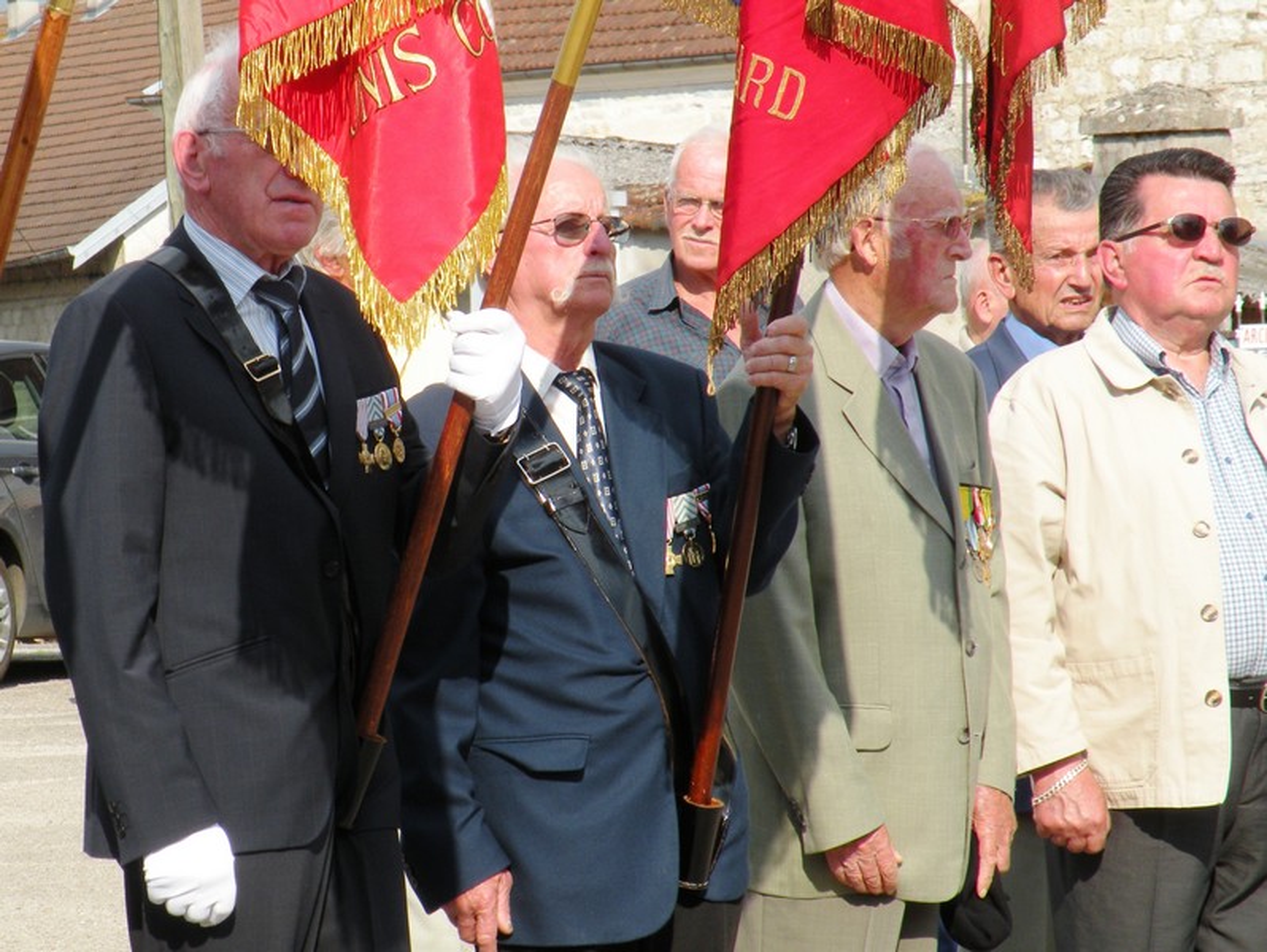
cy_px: 476
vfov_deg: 9.6
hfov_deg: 12.7
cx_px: 634
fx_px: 5678
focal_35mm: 155
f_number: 6.3
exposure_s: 1/300
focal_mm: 27.4
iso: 64
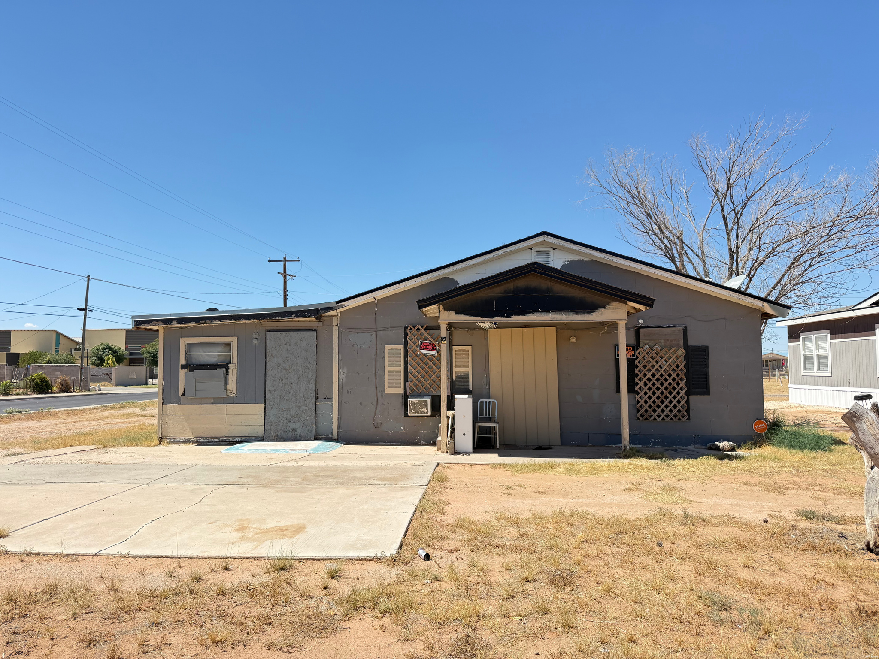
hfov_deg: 71.6
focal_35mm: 24
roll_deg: +0.1
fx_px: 609
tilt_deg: +2.8
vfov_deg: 56.8
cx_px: 440
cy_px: 330
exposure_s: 1/2801
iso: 100
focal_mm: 6.76
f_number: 1.78
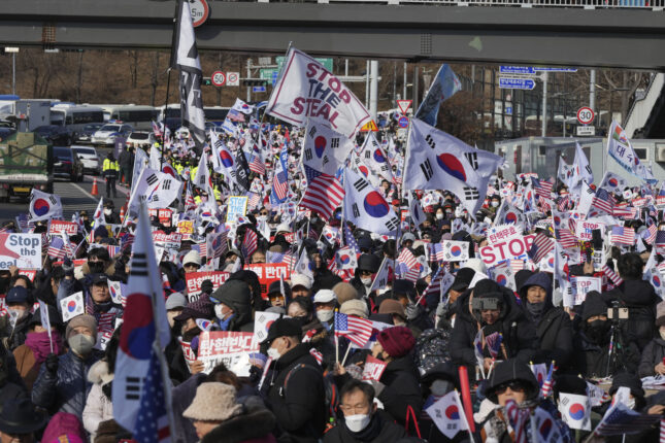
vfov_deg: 10.2
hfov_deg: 15.2
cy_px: 222
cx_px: 332
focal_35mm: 135
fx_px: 2494
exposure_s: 1/1250
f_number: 9
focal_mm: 135
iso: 400
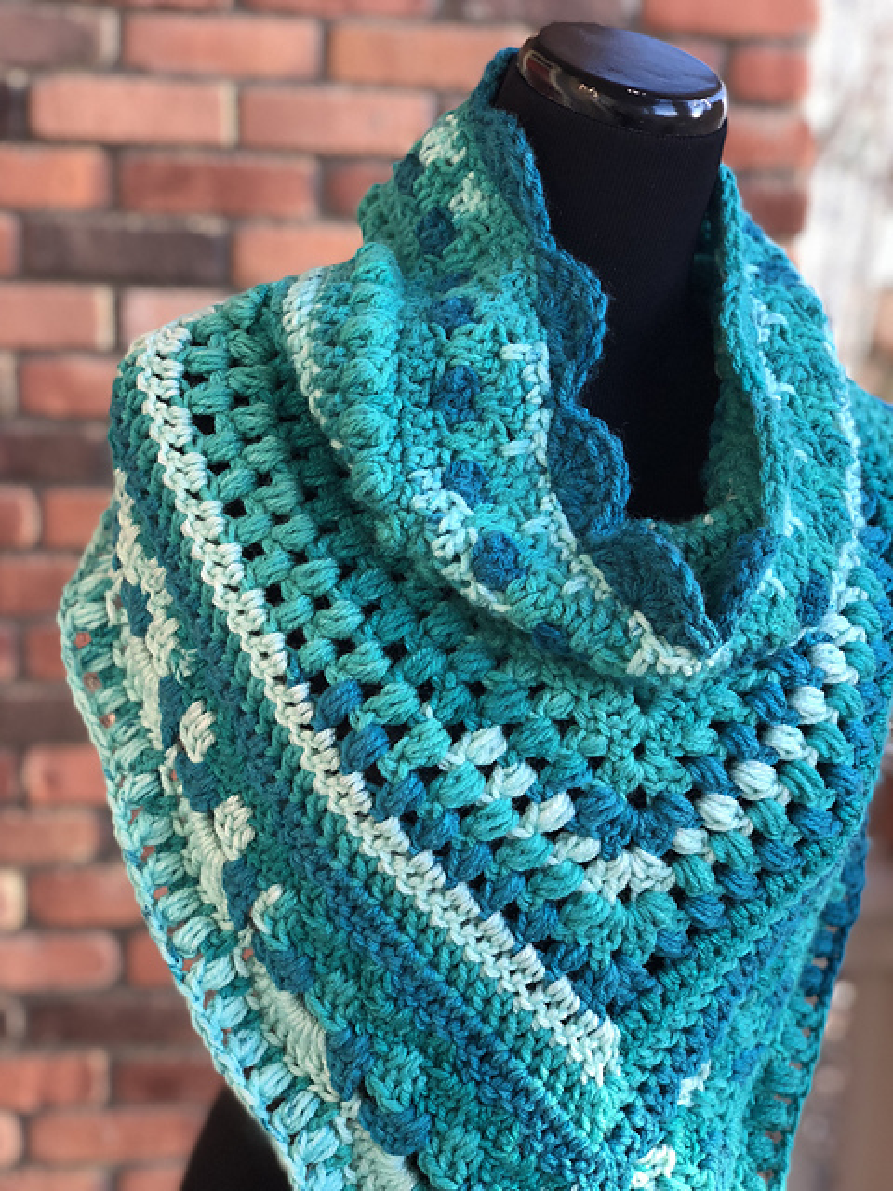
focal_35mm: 52
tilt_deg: -8.7
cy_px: 596
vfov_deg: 36.8
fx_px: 1789
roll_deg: -1.5
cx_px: 446
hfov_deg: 28.0
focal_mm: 6
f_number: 2.4
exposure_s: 1/120
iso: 160
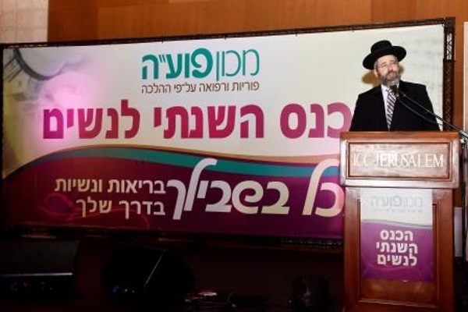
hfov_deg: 53.1
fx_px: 468
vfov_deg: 36.9
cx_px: 234
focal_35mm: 36
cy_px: 156
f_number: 7.1
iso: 1000
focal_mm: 24
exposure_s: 1/125
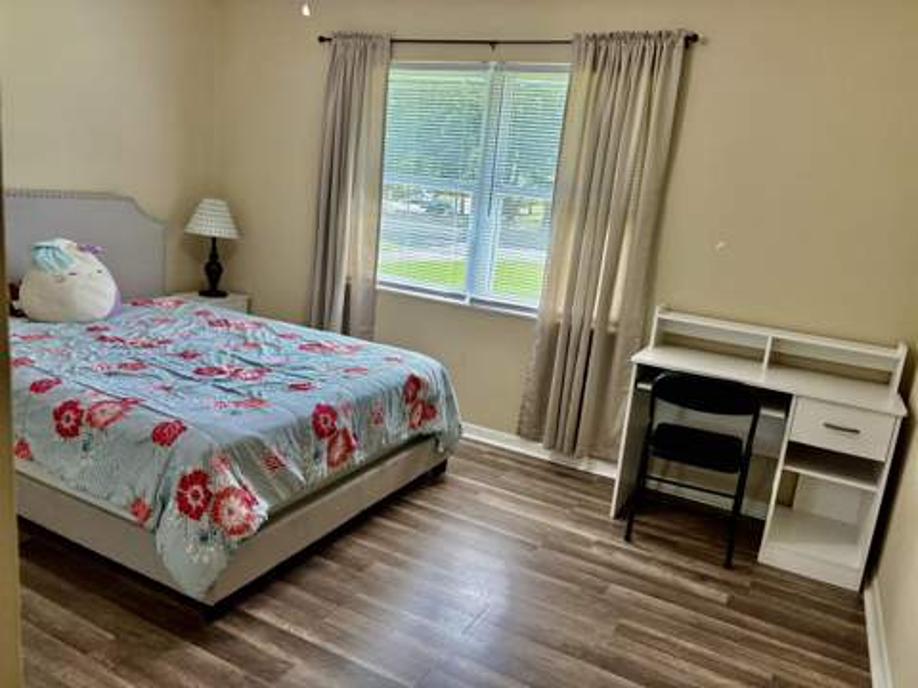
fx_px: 690
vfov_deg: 53.1
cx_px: 459
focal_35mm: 26
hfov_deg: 67.3
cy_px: 344
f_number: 1.6
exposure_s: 1/209
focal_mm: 5.96
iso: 125
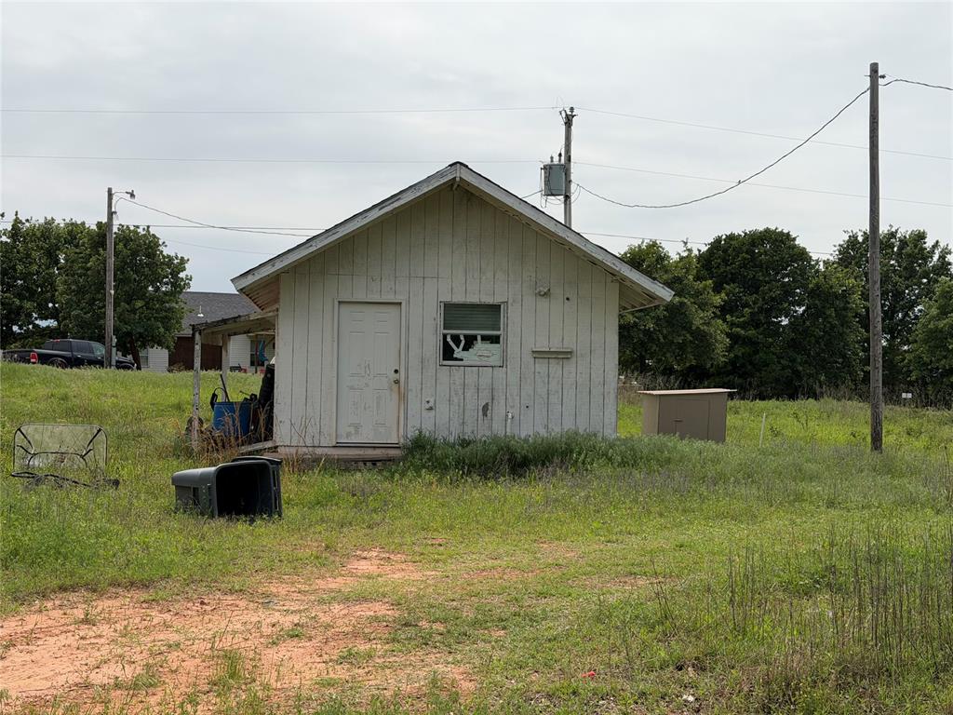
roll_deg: -0.8
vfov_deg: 30.3
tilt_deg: +0.4
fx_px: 1321
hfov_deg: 39.7
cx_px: 476
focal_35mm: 48
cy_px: 358
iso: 80
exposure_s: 1/9901
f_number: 1.78
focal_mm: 6.76
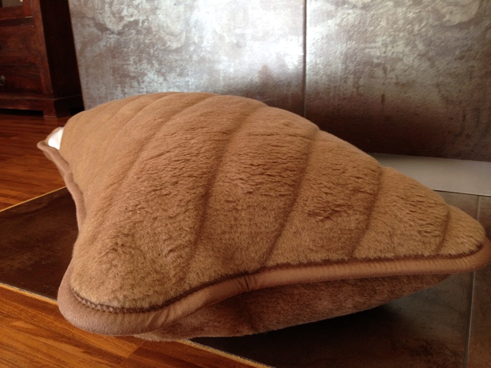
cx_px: 246
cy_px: 184
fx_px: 468
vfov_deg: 42.9
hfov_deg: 55.4
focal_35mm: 33
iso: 64
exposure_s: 1/20
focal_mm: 4.12
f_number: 2.4
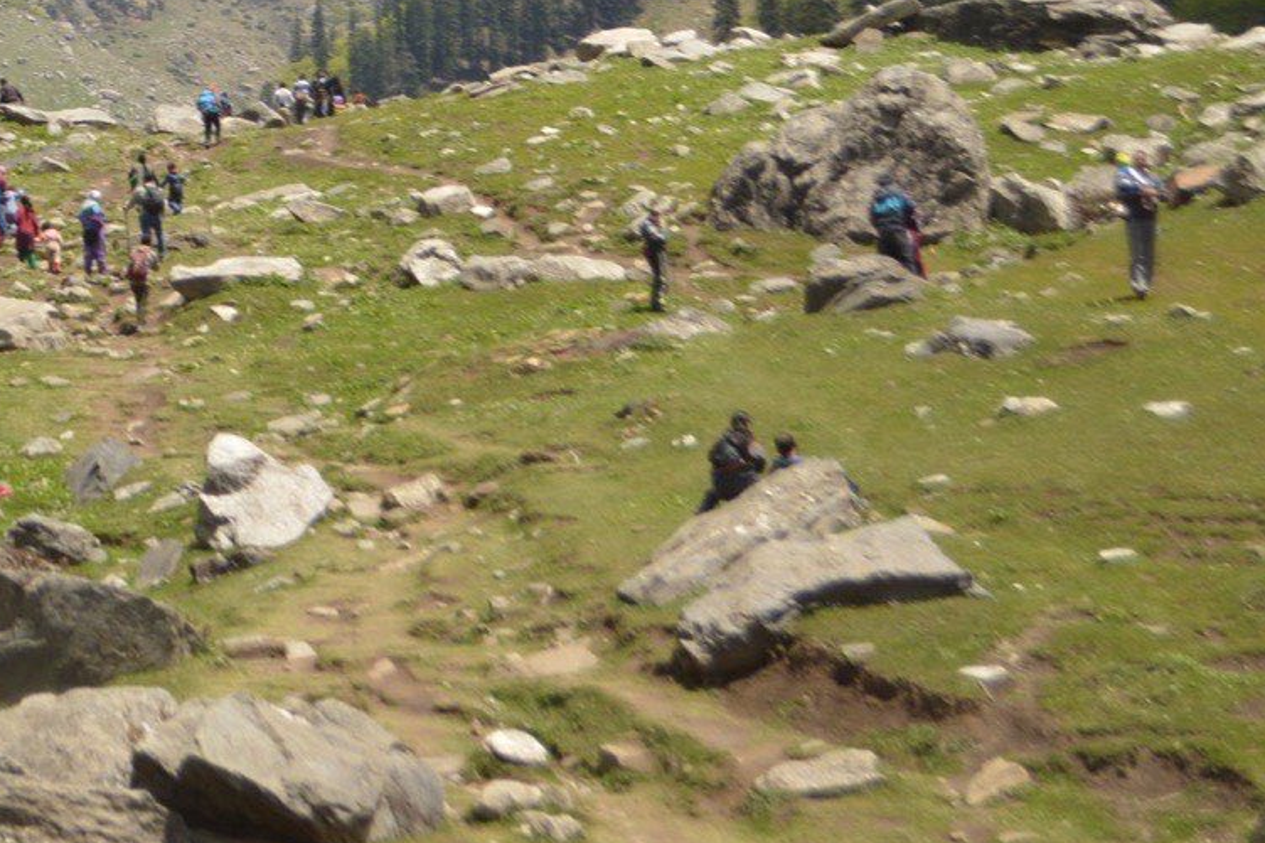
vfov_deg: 12.0
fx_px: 3908
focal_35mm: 111
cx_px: -216
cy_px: -177
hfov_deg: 17.6
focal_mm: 29
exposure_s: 1/640
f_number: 4.5
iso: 100
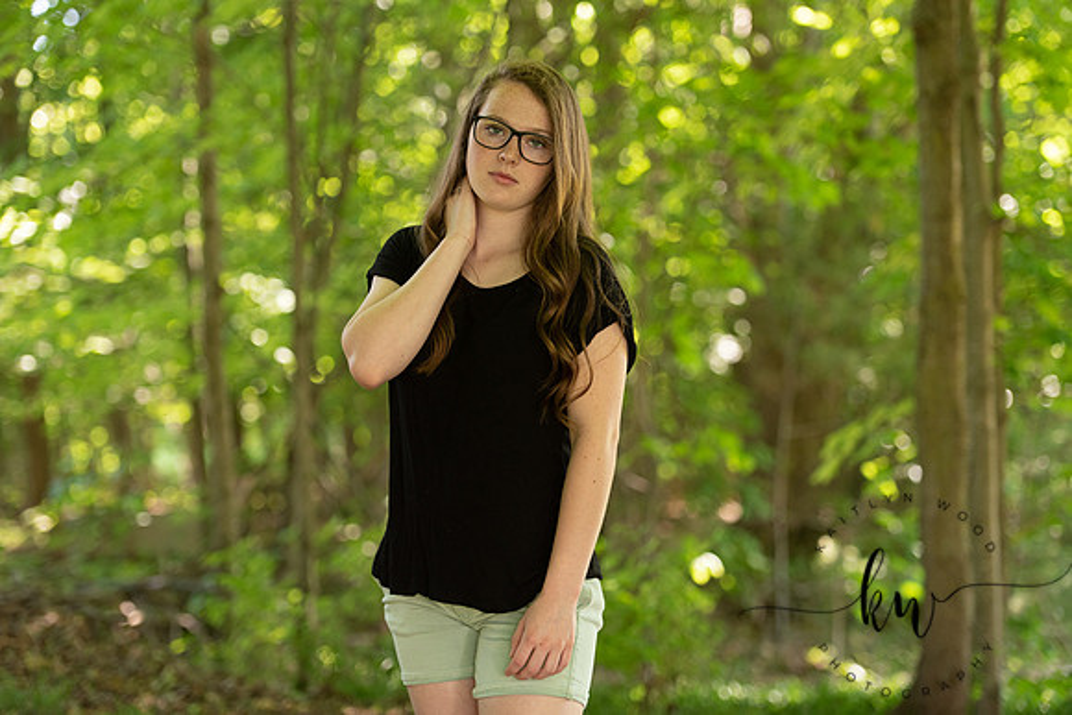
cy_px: 358
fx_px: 2978
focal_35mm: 100
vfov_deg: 13.7
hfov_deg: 20.4
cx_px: 536
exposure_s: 1/200
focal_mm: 100
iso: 400
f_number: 2.8
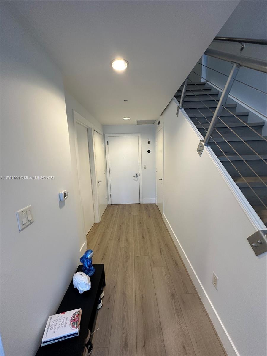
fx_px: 144
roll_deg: +1.2
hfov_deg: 85.7
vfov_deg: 102.1
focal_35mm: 14
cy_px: 178
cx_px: 134
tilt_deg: -10.7
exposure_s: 1/60
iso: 160
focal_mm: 2.22
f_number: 2.2
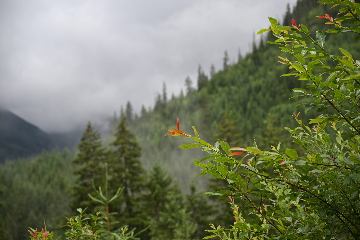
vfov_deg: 21.6
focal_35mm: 63
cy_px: 120
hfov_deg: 31.9
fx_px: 630
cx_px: 180
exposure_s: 1/250
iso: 100
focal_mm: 63
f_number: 4
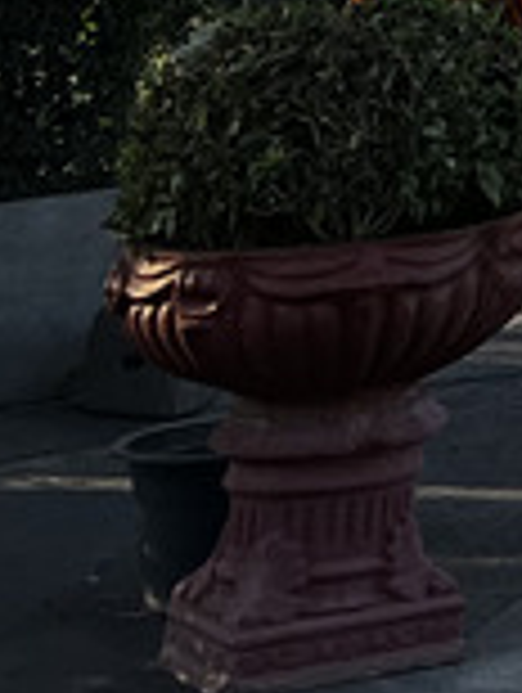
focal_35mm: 202
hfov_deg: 5.9
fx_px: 4050
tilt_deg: +11.2
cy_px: -1305
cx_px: 2259
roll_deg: +0.9
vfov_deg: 8.4
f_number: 1.5
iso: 50
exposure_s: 1/1412
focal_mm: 5.7
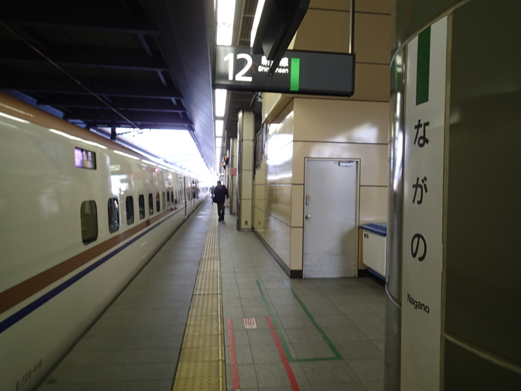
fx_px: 376
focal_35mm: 25
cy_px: 196
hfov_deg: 69.4
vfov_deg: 54.9
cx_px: 260
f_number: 2
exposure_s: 1/60
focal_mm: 4.5
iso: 100
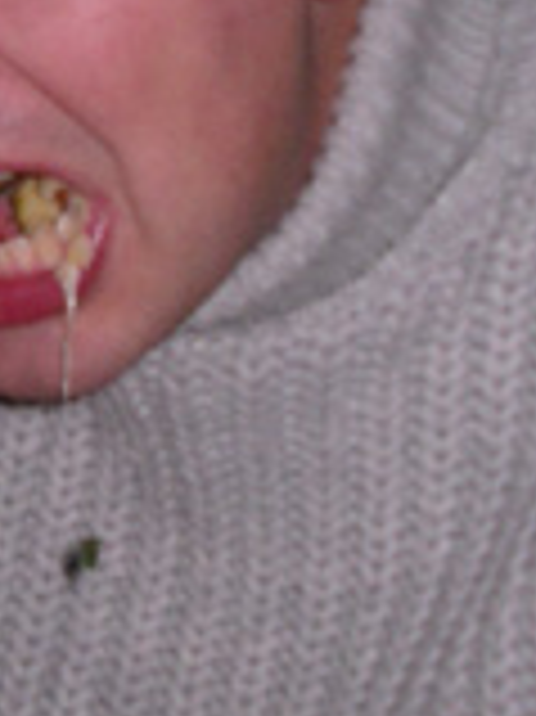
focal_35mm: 149
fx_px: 3080
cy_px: 198
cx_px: -5
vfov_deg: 13.2
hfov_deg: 9.9
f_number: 2.6
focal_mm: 7.6
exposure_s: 1/60
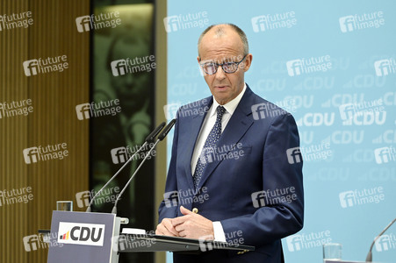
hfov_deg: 14.2
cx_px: 198
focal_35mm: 145
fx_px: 1594
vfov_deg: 9.4
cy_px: 132
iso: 4000
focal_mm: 145
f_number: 5
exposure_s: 1/1250
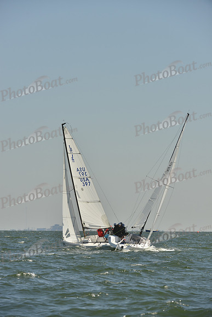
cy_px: 158
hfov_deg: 6.9
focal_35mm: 200
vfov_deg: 10.3
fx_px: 1765
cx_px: 106
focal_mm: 200
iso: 280
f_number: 8
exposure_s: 1/1250
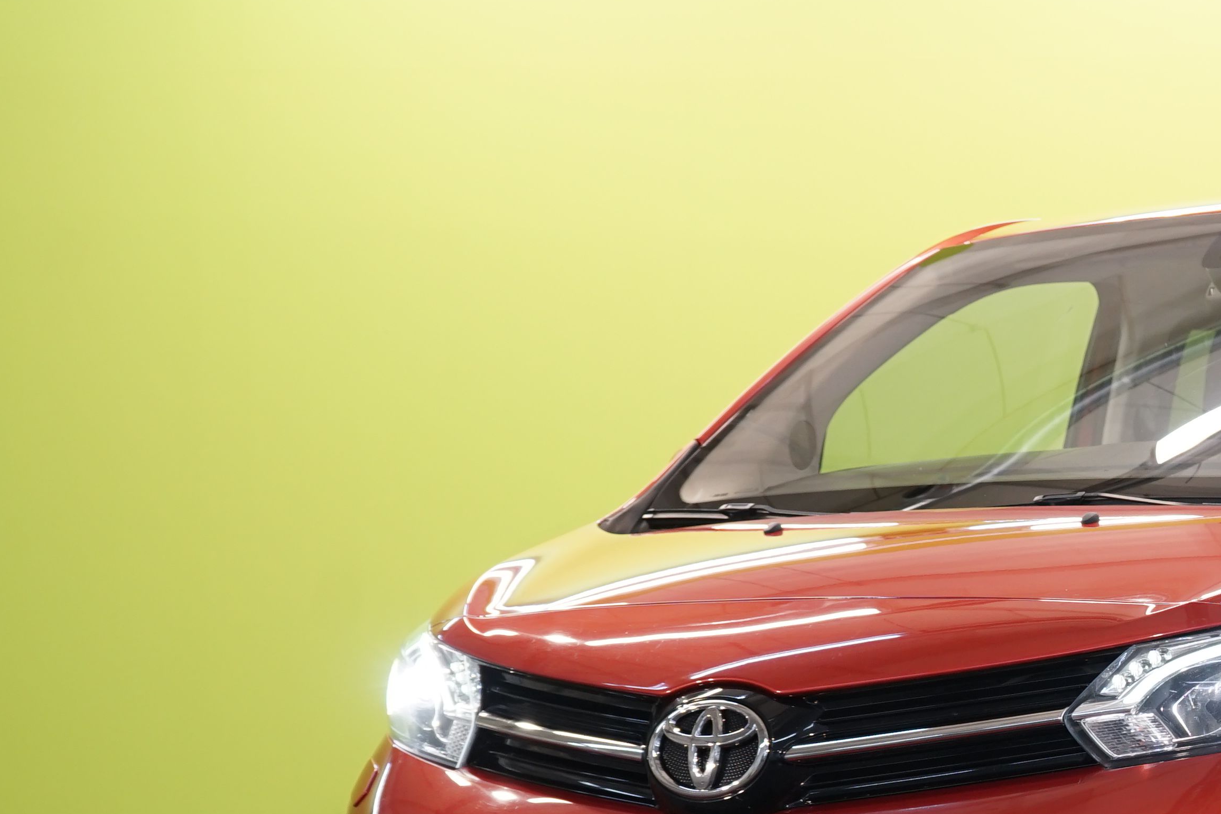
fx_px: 4579
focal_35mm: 135
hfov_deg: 14.8
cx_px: 1337
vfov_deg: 10.1
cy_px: 745
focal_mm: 52
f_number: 4.5
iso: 400
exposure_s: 1/30
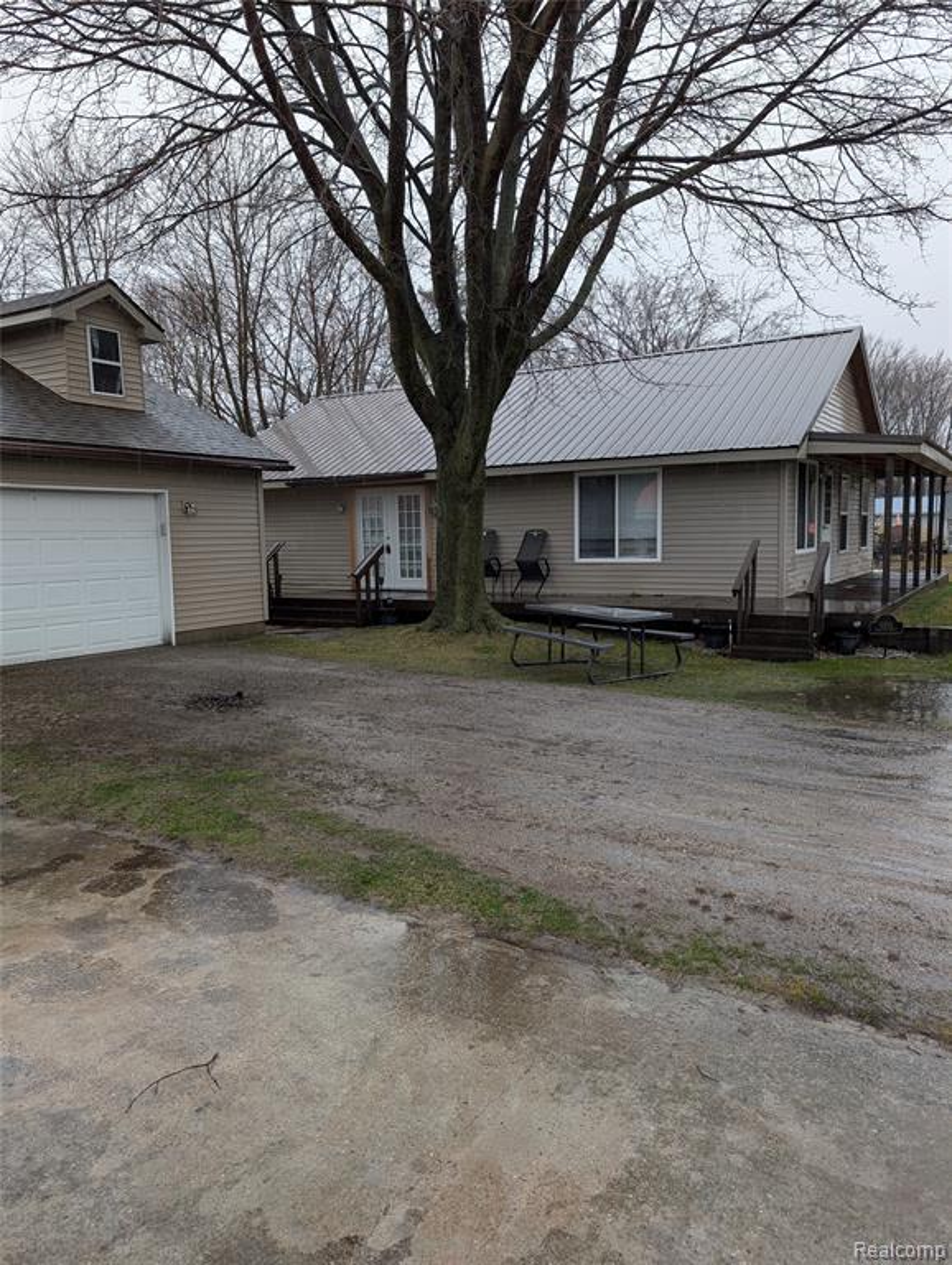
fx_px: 878
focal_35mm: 24
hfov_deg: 56.9
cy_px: 632
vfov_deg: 71.5
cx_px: 476
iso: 21
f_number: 1.68
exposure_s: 1/224
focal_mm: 6.9
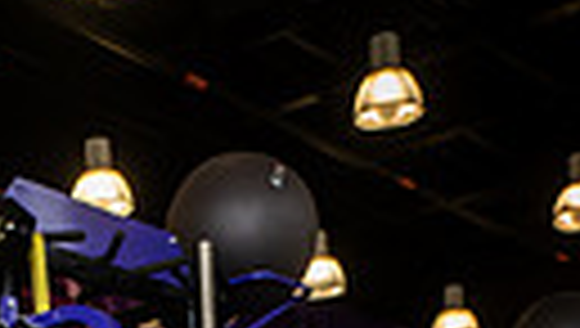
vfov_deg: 8.1
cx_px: 40
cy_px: 984
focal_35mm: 128
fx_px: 1971
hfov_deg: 16.5
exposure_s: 1/250
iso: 500
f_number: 5.6
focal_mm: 35
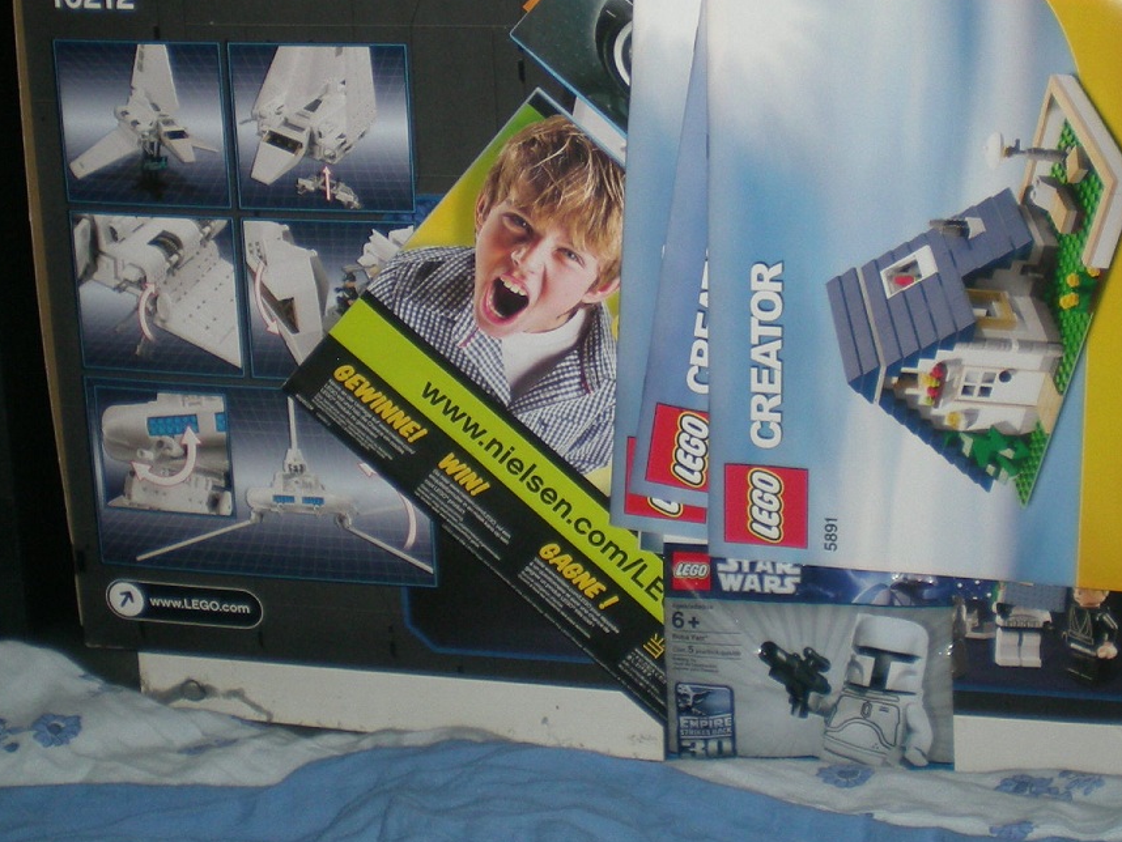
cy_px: 146
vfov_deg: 21.3
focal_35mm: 68
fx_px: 2205
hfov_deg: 28.5
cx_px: 639
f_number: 3.1
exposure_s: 1/60
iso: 100
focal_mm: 6.3
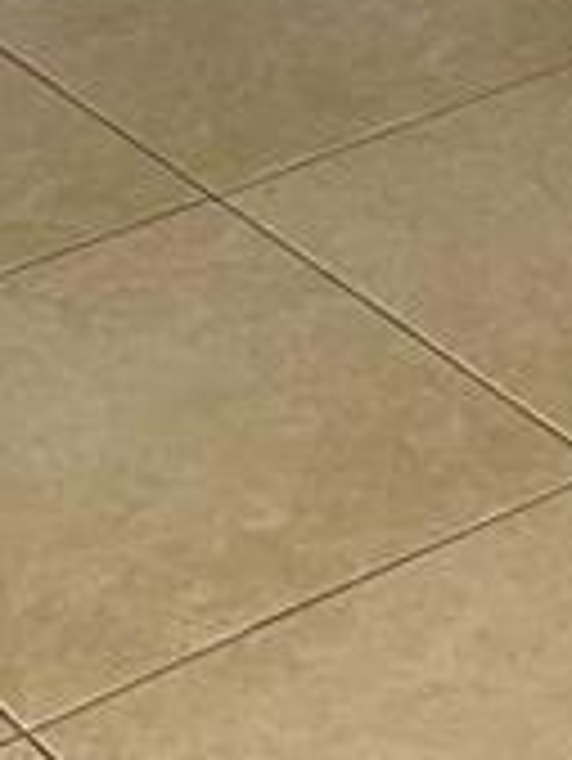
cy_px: -751
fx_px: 3741
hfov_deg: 8.7
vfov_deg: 10.7
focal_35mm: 170
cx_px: 360
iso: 250
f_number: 1.78
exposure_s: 1/60
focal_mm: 6.86
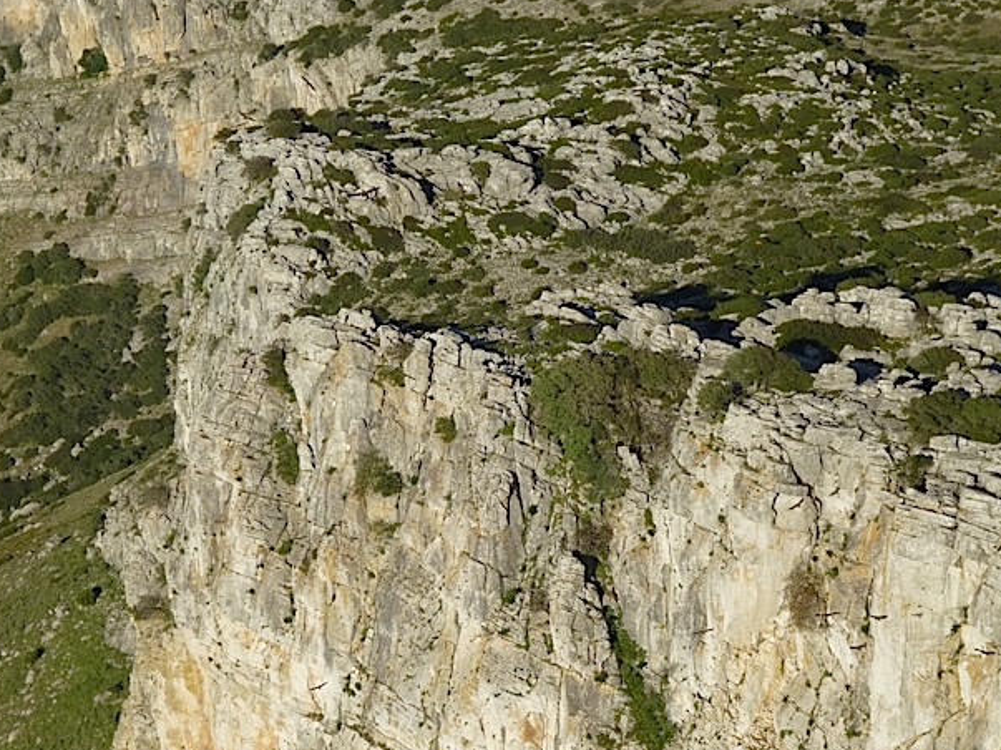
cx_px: 508
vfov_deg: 12.1
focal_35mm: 122
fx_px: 3527
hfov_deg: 16.2
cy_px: 489
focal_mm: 16.5
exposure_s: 1/800
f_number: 5.2
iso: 100
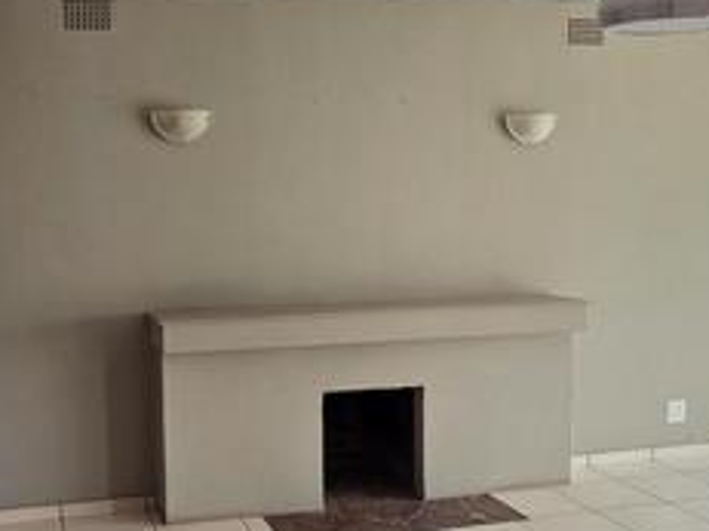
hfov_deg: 41.8
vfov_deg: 32.1
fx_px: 921
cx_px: 264
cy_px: 313
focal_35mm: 45
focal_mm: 2.2
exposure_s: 1/100
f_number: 1.9
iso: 160
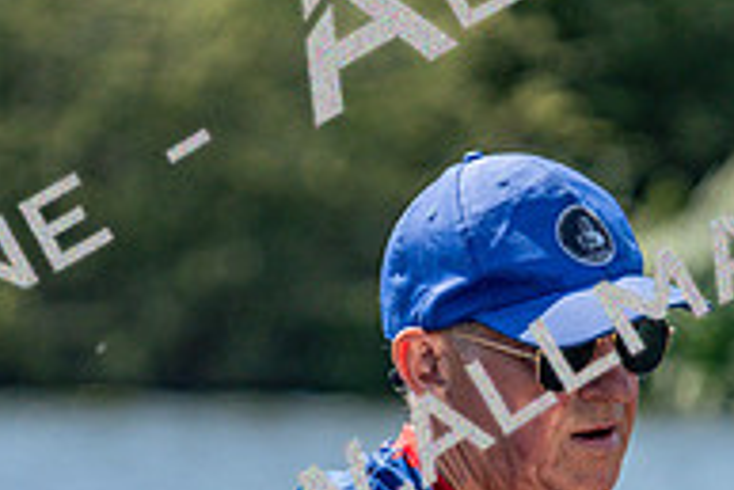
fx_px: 15221
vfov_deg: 1.8
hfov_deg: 2.8
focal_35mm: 746
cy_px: 682
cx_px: 510
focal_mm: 248
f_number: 5.6
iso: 400
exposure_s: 1/2000
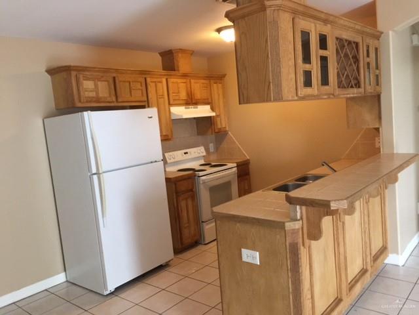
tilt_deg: -5.2
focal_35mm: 29
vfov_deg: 48.2
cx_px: 210
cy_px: 158
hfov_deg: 61.7
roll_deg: +5.5
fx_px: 351
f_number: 2.2
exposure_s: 1/10
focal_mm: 4.15
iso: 125
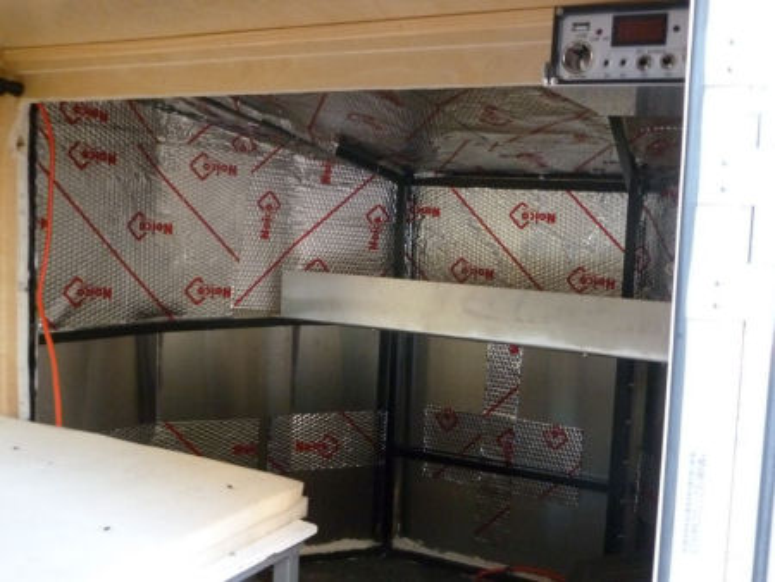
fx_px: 874
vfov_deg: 36.9
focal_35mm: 39
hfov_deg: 47.8
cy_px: 291
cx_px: 388
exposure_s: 1/15
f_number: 3.7
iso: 500
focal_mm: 6.9
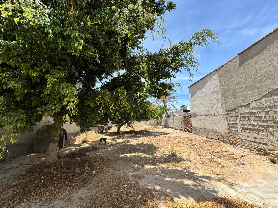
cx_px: 139
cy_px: 104
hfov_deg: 102.1
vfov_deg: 85.7
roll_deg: +0.9
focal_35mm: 14
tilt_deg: +7.4
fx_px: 112
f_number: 2.2
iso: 50
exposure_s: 1/1299
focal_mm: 2.22
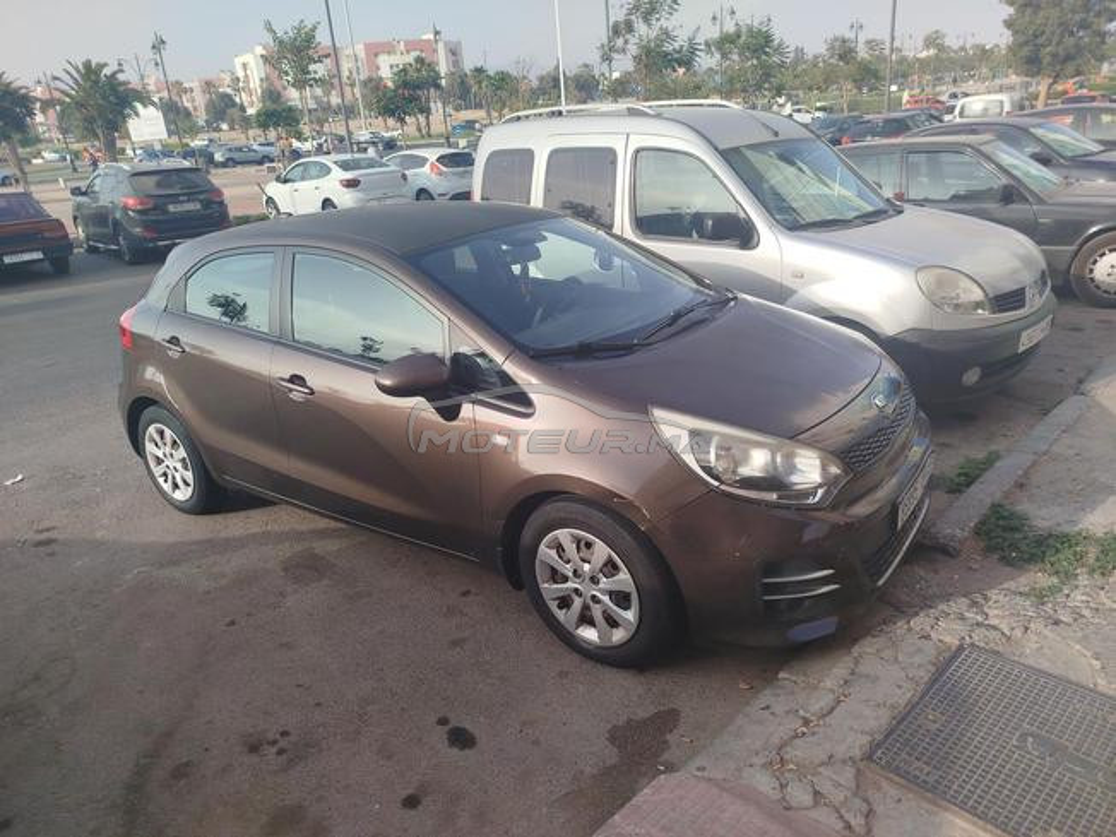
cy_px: 418
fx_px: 774
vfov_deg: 56.8
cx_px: 558
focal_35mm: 24
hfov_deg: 71.6
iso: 50
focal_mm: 5.31
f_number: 1.7
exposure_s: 1/803
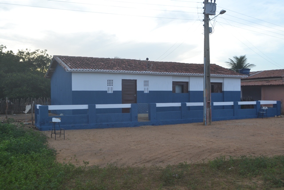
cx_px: 142
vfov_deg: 36.9
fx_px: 284
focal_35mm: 36
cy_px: 95
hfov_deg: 53.1
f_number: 5.6
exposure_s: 1/125
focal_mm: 24
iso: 200
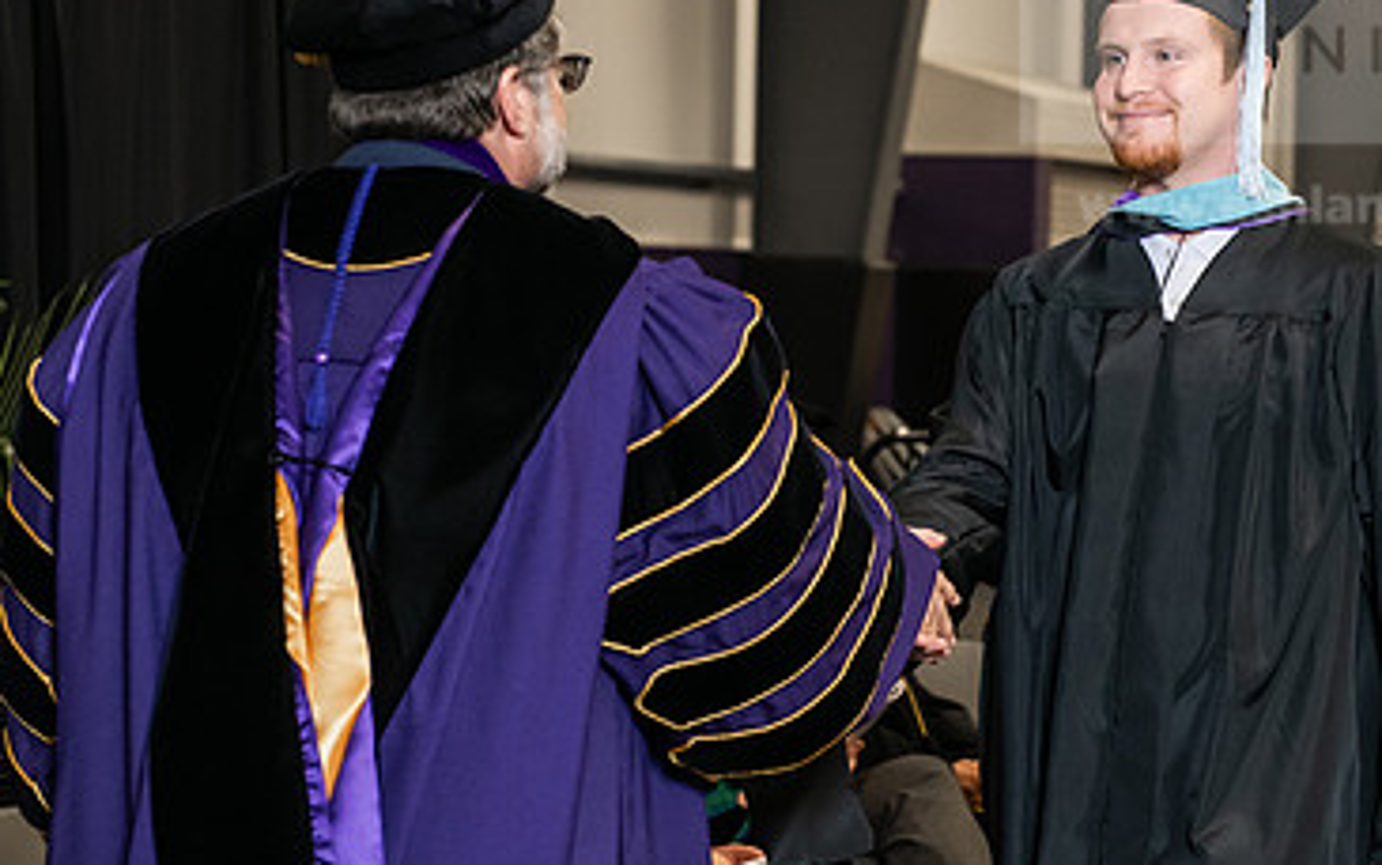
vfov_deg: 11.6
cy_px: 285
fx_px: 4257
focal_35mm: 113
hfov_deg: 18.4
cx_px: 906
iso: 2000
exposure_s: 1/200
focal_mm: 70
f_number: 5
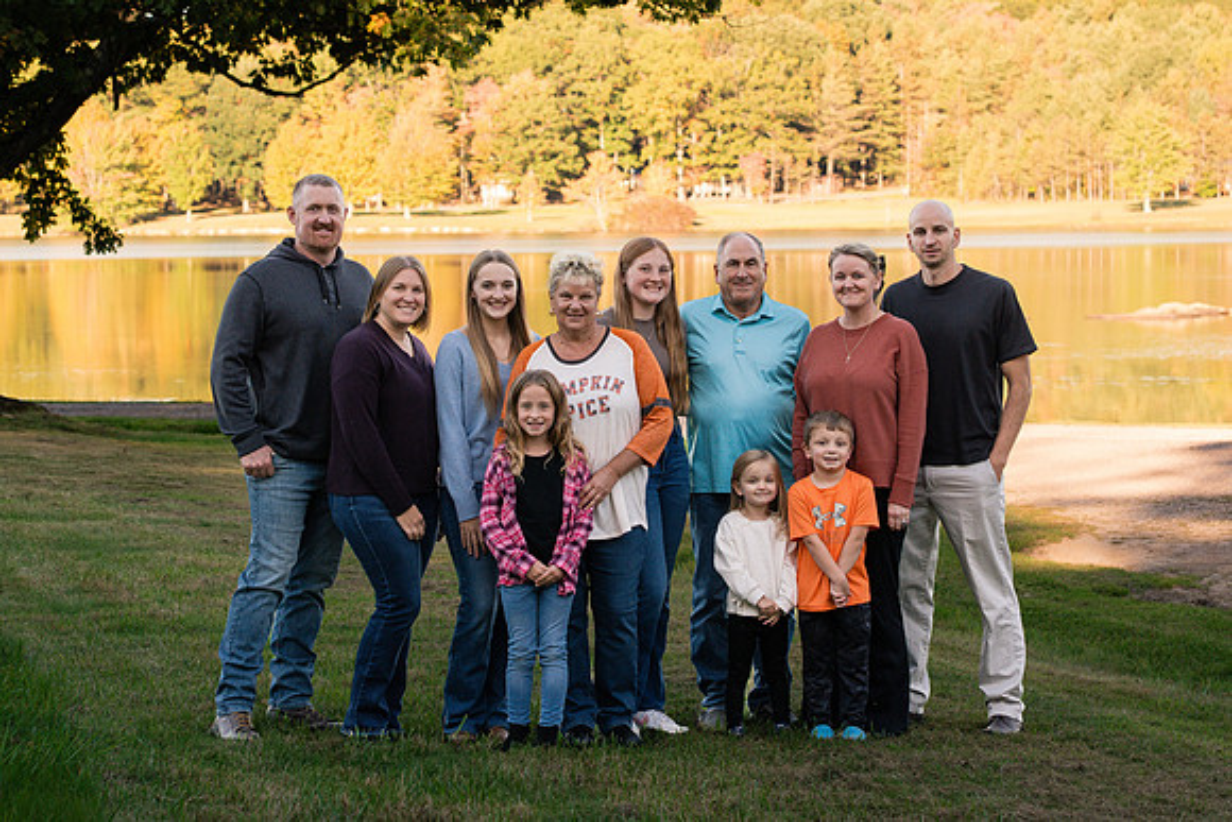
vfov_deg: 11.9
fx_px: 3931
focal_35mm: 115
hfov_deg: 17.8
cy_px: 268
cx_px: 648
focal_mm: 85
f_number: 5.6
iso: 320
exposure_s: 1/320
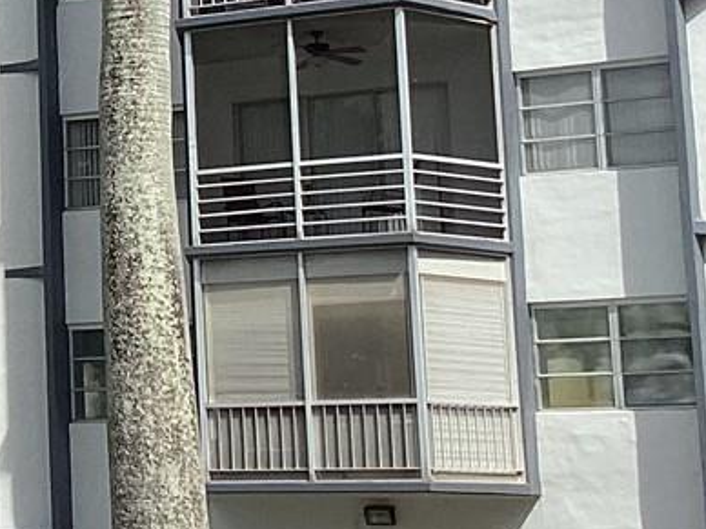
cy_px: 60
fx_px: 2611
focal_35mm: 128
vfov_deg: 11.5
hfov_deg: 14.3
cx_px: -398
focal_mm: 3.3
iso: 25
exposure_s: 1/1567
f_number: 2.4
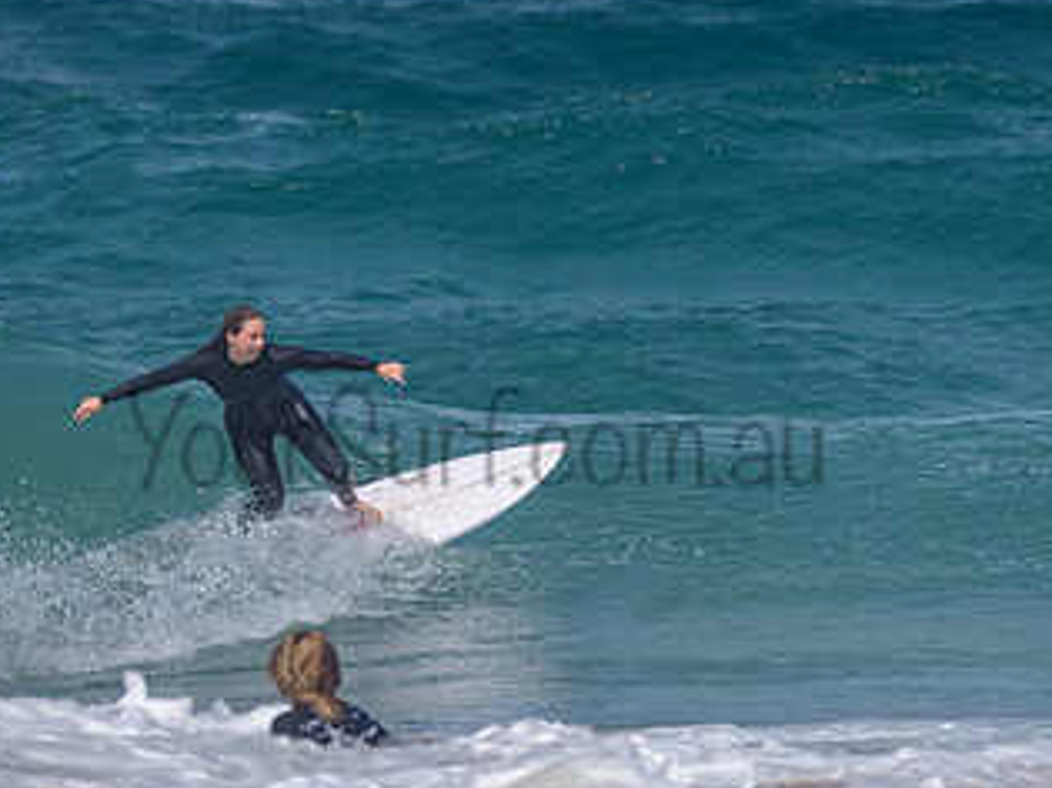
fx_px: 32992
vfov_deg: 1.4
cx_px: 295
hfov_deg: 1.8
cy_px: 316
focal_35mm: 1086
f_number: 5.6
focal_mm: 500
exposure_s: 1/2000
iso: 90
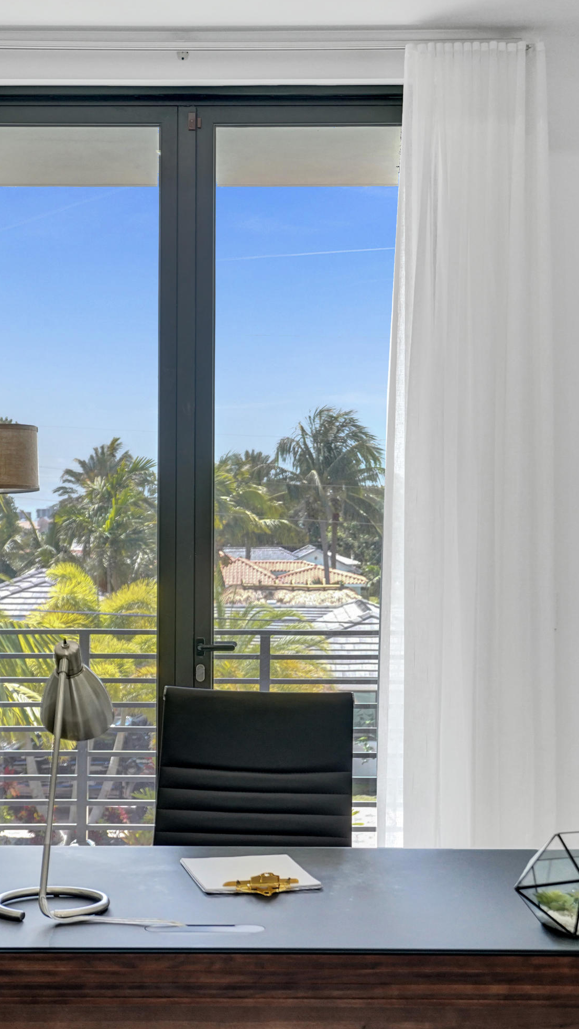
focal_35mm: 56
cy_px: 522
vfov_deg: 37.2
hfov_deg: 21.5
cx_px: 277
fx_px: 1528
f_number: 4
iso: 1600
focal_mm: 35
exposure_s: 1/640
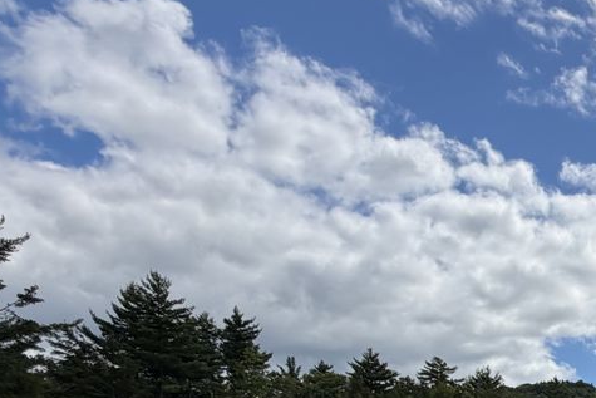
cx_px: 777
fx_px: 811
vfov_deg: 24.4
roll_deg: +1.4
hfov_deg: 31.2
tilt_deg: +0.4
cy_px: 503
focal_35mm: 49
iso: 20
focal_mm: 2.22
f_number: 2.2
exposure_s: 1/1497
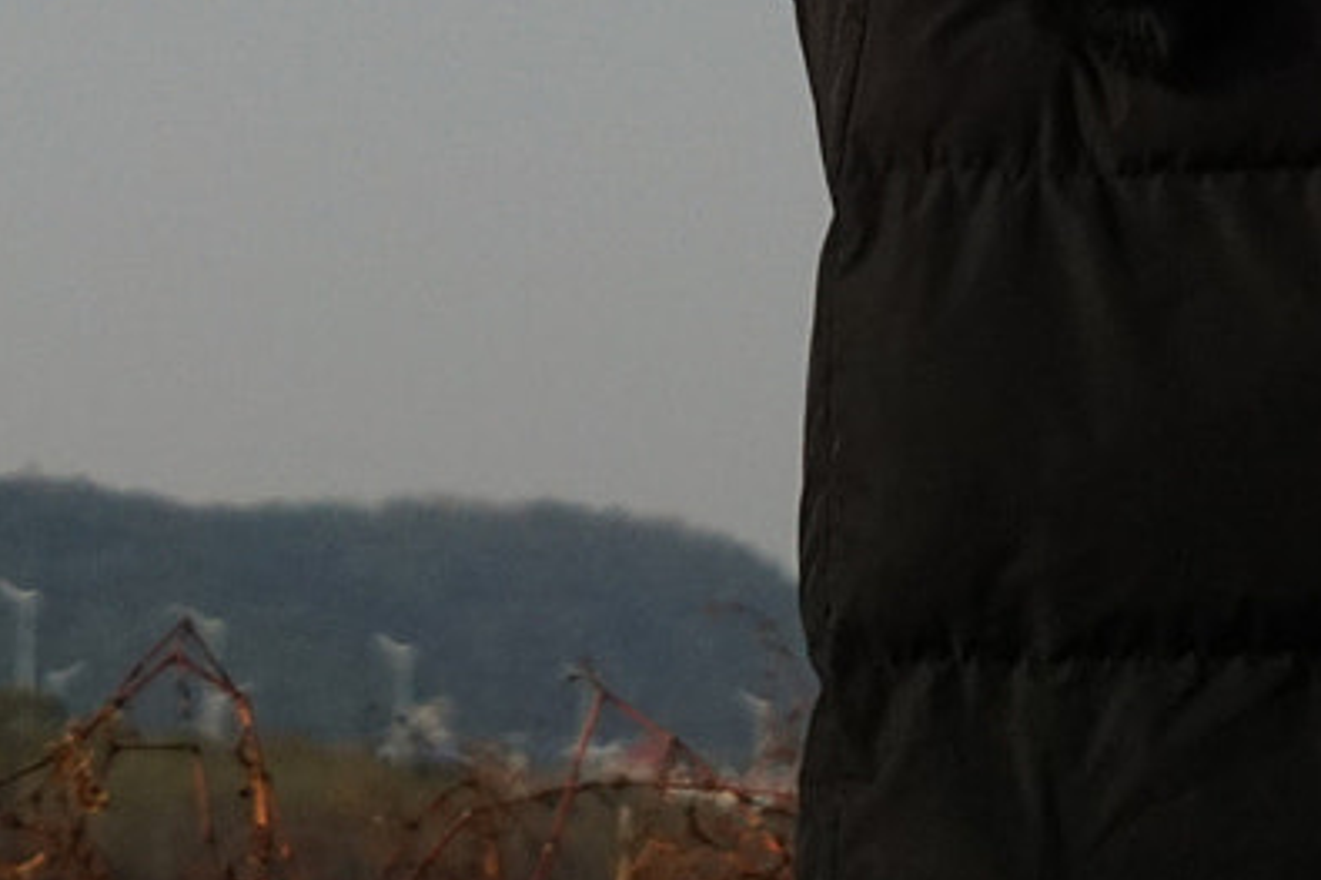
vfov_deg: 4.5
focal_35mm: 298
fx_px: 10931
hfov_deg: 6.9
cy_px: -826
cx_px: 525
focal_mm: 49
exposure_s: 1/4000
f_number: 5.6
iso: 640
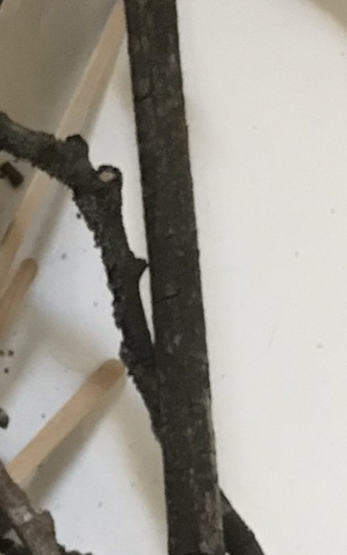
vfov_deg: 18.8
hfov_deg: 11.2
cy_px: 652
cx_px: -362
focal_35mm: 105
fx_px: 1588
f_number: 1.8
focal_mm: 3.99
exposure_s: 1/14
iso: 100
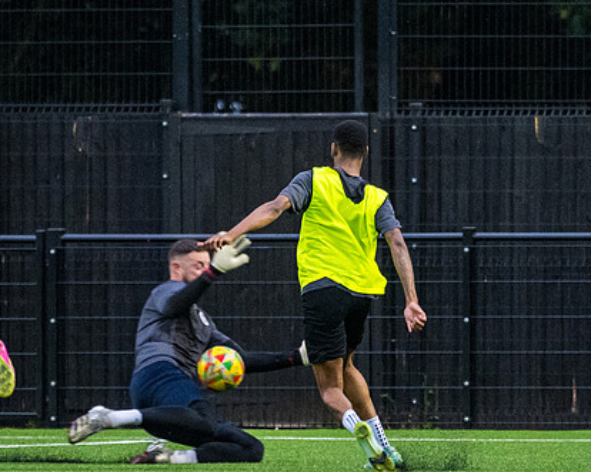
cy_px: 373
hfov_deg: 2.5
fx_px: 13500
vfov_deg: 2.0
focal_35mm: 772
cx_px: 300
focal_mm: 200
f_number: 2.8
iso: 2000
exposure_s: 1/500
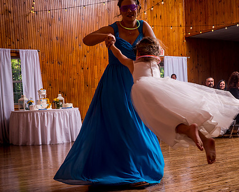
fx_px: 368
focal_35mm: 52
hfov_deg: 36.0
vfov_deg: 28.7
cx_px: 130
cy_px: 144
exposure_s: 1/125
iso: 200
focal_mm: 28
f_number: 5.6
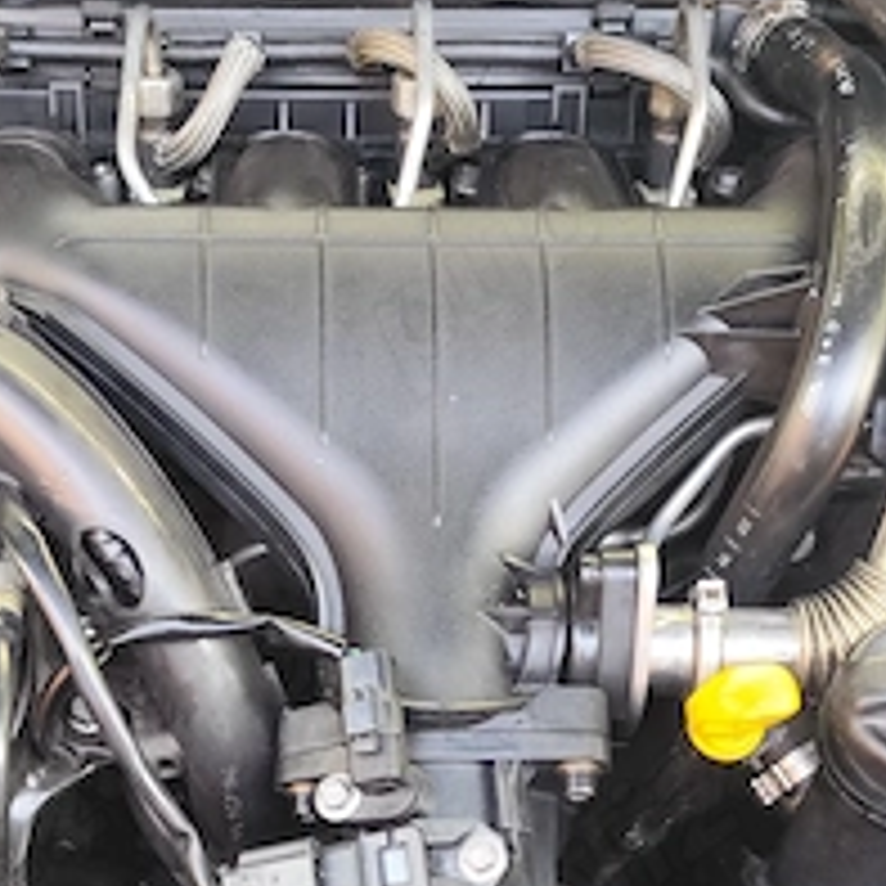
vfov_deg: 26.3
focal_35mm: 62
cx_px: 342
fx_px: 1795
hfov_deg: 27.6
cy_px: 886
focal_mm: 6.19
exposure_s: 1/50
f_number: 1.65
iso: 320
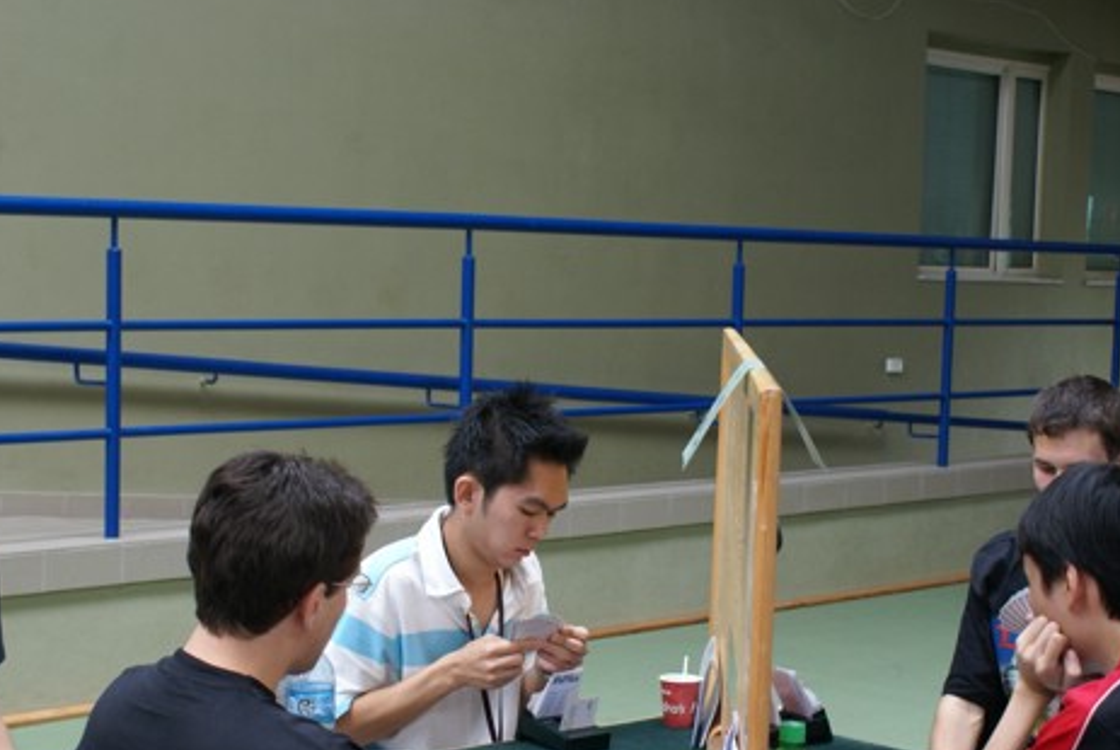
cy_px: 527
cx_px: 559
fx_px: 2118
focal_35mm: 68
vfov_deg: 20.0
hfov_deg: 29.6
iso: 200
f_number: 5.6
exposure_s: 1/25
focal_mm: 30
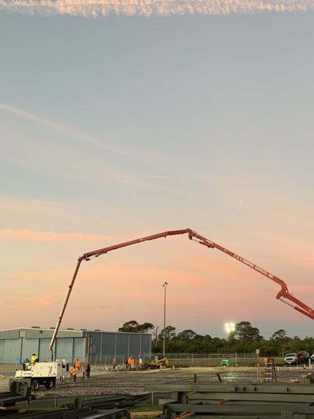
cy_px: 264
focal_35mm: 40
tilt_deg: +9.8
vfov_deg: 46.4
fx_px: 484
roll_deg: +0.9
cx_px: 236
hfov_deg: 35.1
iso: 100
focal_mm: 4.25
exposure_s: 1/117
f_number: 1.8
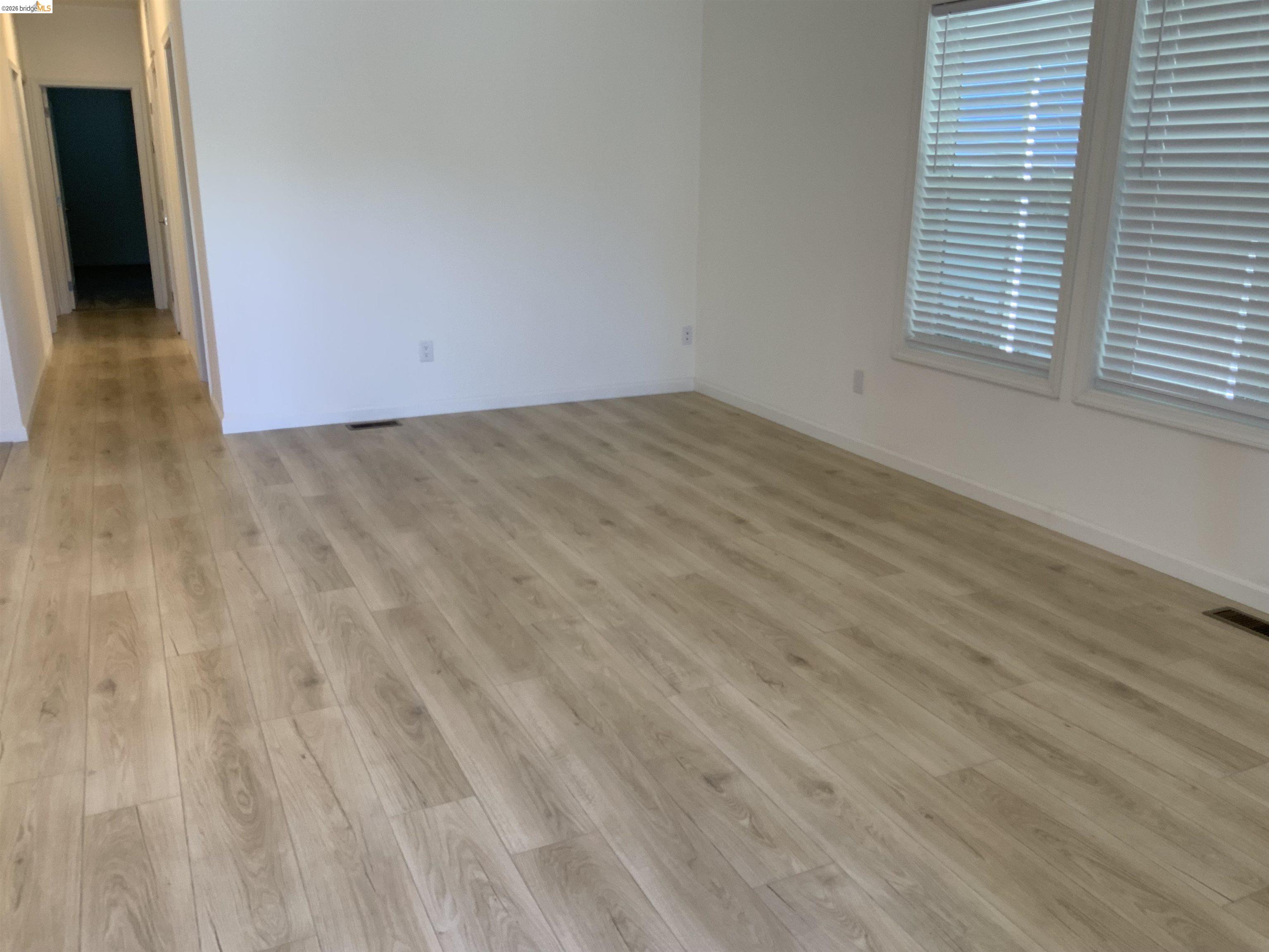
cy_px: 476
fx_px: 1063
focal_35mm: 29
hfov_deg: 61.7
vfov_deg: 48.2
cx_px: 634
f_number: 1.8
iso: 64
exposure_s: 1/120
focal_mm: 3
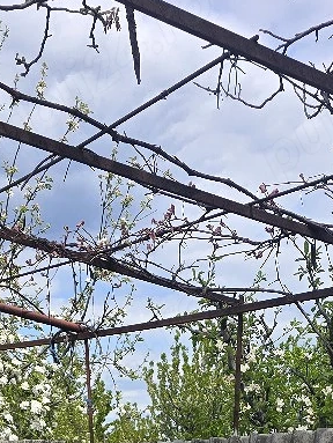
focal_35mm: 80
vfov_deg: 19.8
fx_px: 1024
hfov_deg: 18.5
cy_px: 729
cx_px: 163
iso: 12
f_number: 1.7
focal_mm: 6.3
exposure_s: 1/714
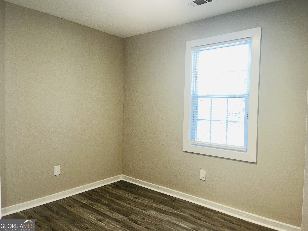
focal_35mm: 26
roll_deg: -1.2
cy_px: 116
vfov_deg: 53.1
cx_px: 154
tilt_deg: -2.9
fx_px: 231
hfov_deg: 67.3
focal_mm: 5.1
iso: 50
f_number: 1.6
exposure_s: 1/30
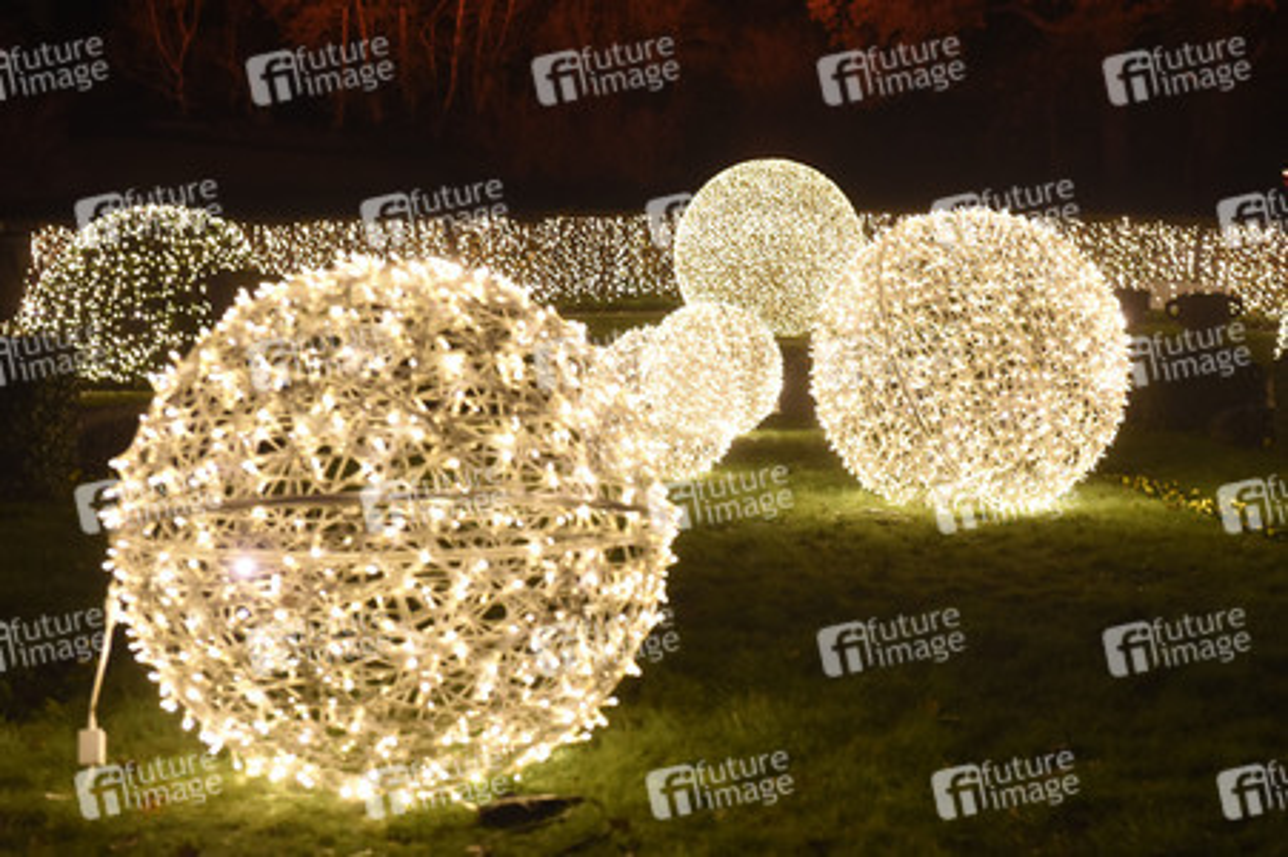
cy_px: 428
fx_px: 2503
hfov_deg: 28.9
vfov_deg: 19.4
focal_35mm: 70
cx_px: 644
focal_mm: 70
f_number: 5.6
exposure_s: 1/25
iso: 3200
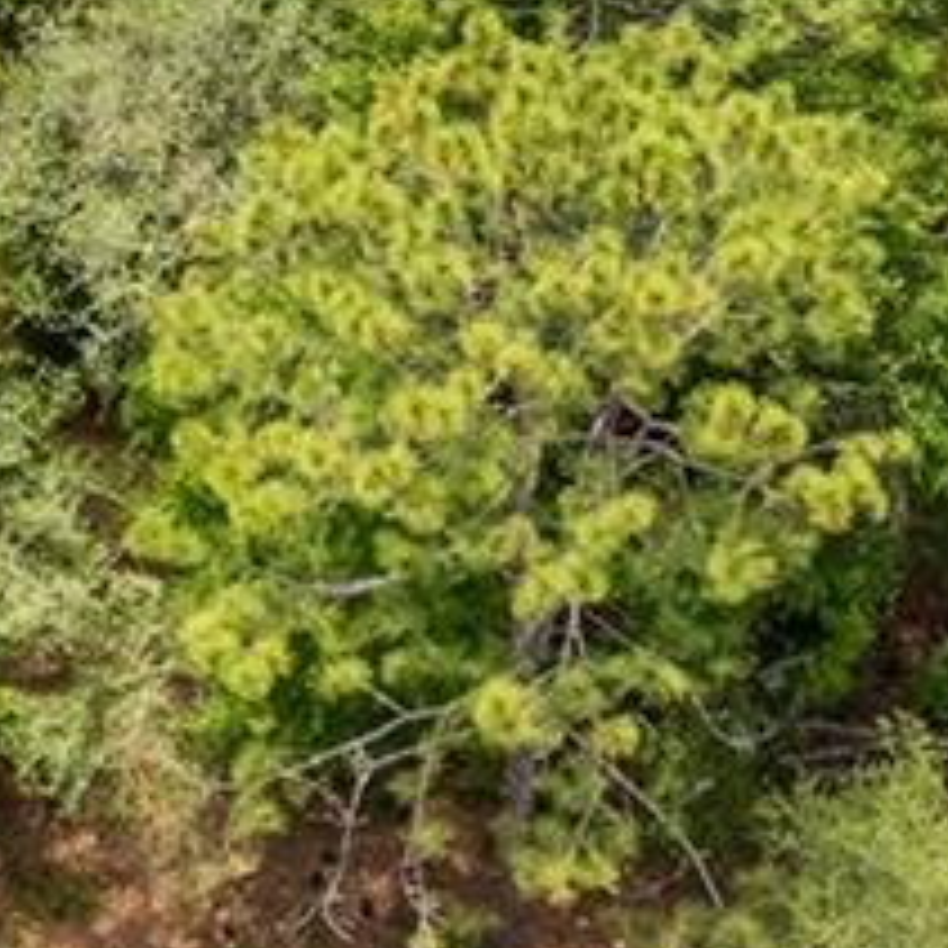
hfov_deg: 12.2
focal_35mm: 142
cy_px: -1409
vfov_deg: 10.4
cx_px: 13
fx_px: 4400
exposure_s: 1/640
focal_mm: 8.38
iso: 100
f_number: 2.8
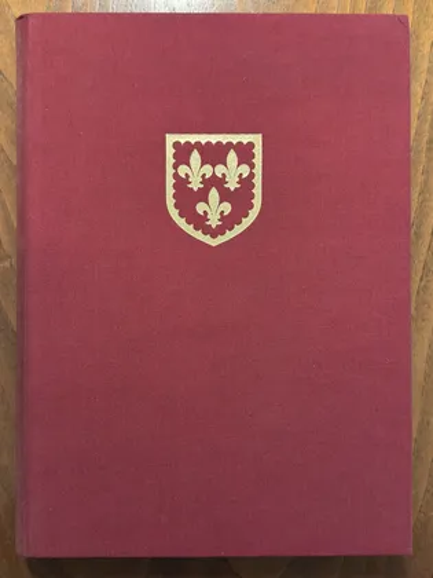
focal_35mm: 35
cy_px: 289
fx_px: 584
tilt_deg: -89.0
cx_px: 216
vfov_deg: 52.6
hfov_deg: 40.7
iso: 640
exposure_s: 1/40
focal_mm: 6.76
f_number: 1.78
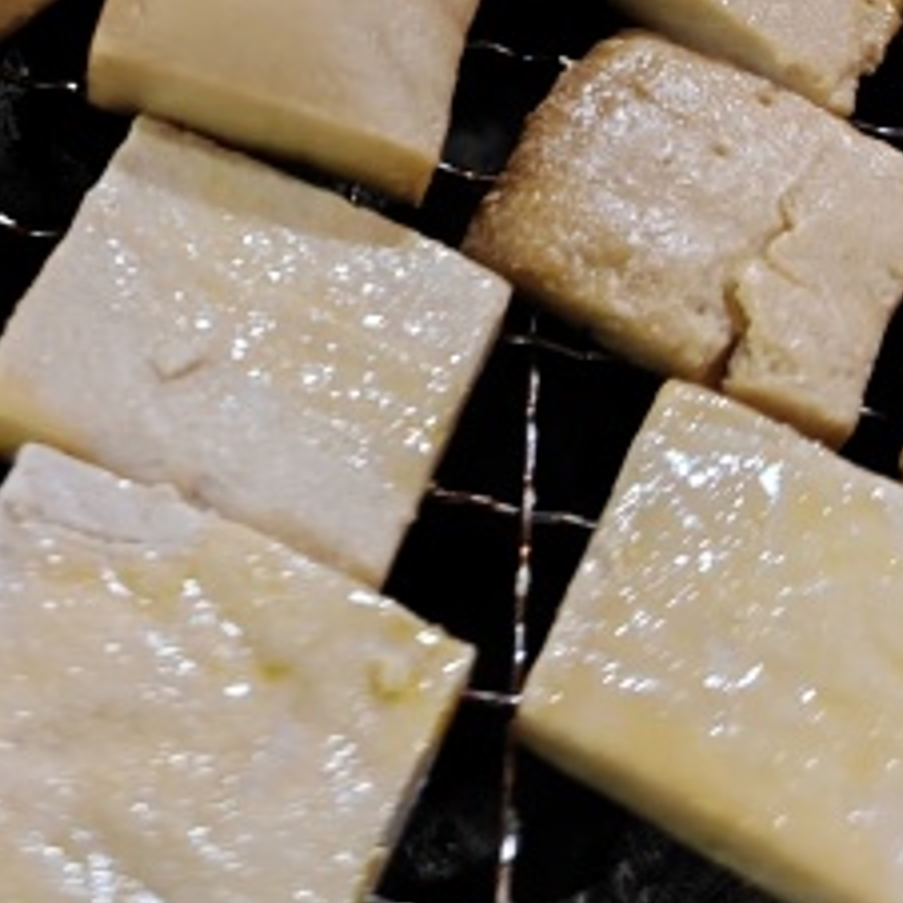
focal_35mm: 72
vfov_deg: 21.8
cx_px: -4
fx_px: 2125
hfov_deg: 23.0
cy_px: -240
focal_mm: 5.25
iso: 2500
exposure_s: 1/25
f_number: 1.8
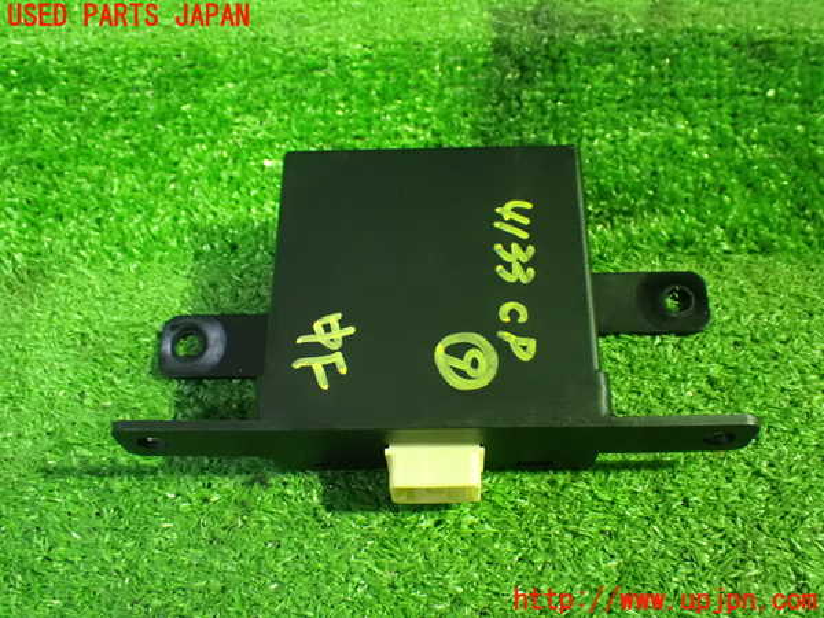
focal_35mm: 38
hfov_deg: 49.0
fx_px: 905
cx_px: 412
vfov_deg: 37.7
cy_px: 309
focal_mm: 6.83
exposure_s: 1/30
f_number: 2.7
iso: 1600
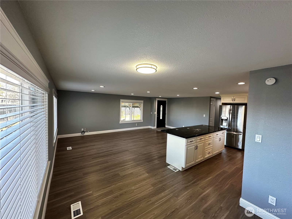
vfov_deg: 85.7
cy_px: 110
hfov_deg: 102.1
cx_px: 146
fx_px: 118
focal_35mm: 14
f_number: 2.2
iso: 200
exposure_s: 1/120
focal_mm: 2.22
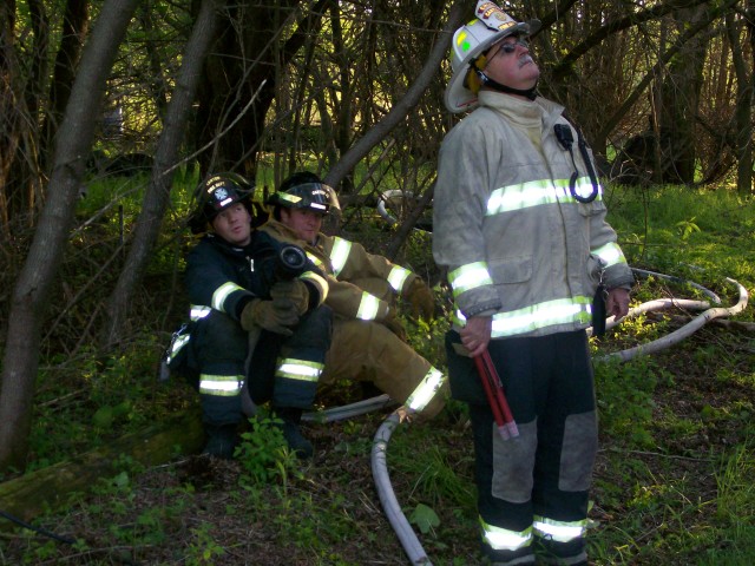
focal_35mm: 70
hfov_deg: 27.8
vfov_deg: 21.0
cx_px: 378
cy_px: 283
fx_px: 1527
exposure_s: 1/95.5
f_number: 3.8
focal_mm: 11.6
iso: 140
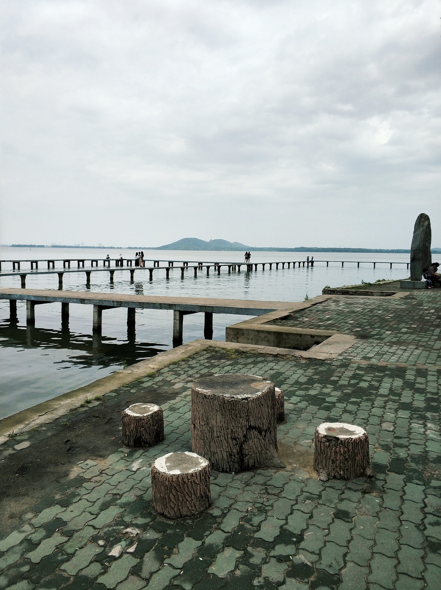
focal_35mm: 27
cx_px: 220
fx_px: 459
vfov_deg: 65.4
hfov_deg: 51.3
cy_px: 295
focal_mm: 3.82
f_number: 1.8
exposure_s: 1/2633
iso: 100
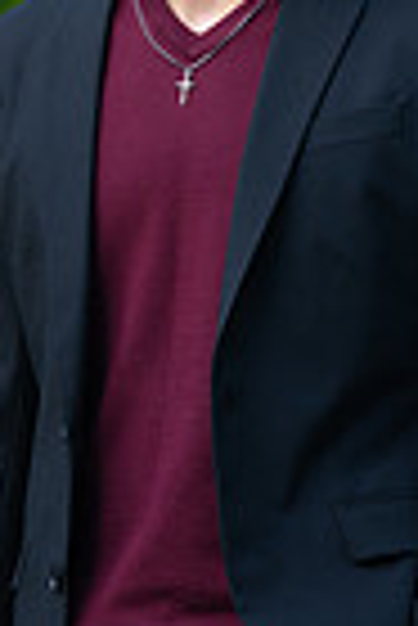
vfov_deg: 4.2
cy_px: 149
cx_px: 310
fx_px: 8425
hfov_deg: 2.8
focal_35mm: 485
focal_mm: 150
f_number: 8
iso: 400
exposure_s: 1/200
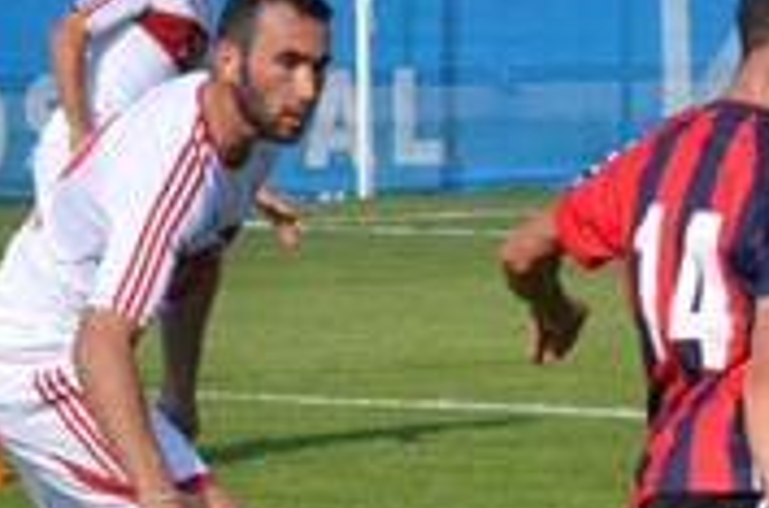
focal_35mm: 448
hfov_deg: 4.5
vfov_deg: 3.1
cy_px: 334
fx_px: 9544
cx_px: 1655
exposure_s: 1/1000
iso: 1250
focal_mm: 66
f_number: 16
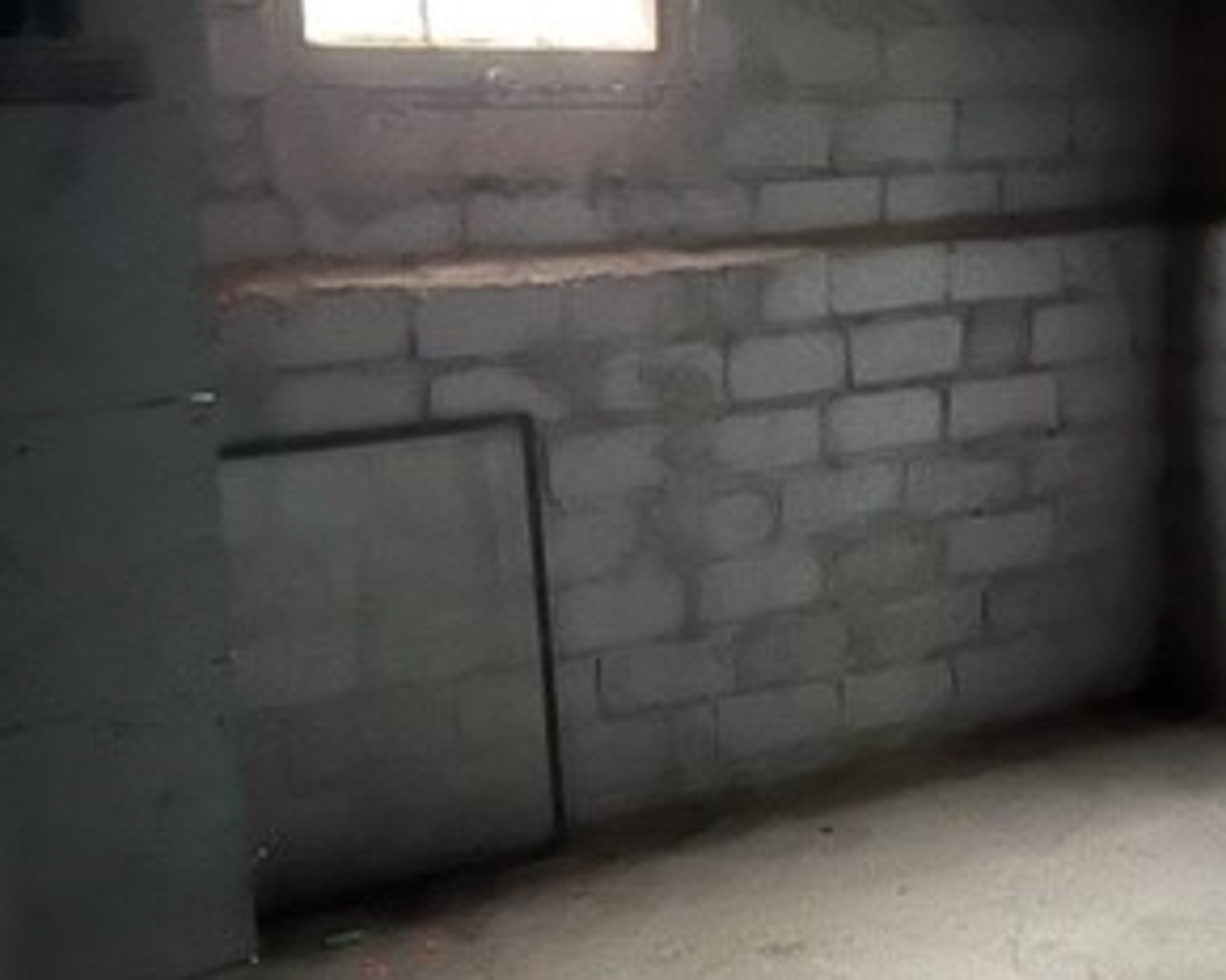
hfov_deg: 33.6
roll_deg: +0.6
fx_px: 2032
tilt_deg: -11.8
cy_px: 558
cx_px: 664
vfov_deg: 27.1
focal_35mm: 56
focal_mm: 5.7
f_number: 1.5
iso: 800
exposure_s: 1/9
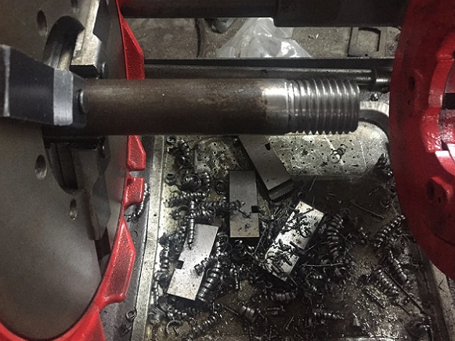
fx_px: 421
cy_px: 154
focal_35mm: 32
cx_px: 217
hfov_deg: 56.8
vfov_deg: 44.1
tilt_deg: -55.0
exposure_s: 1/17
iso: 400
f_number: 2.2
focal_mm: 4.15
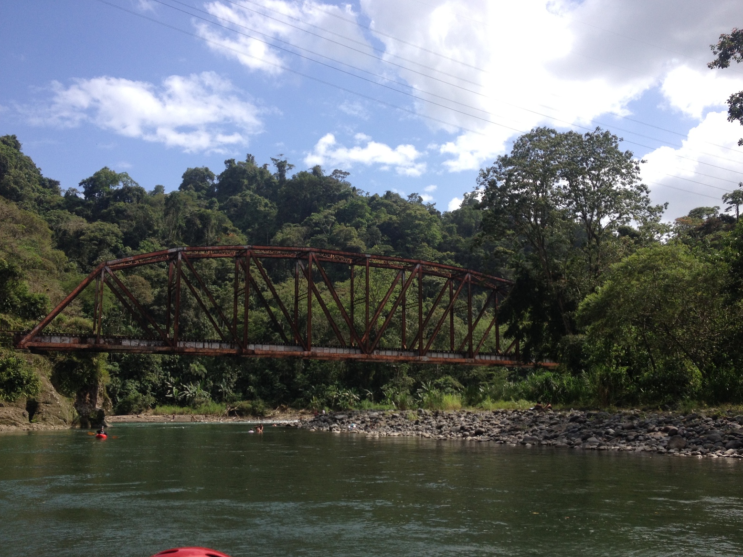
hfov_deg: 51.3
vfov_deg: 39.7
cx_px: 381
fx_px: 773
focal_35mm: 36
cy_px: 286
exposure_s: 1/1493
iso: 50
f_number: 2.4
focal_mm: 4.28
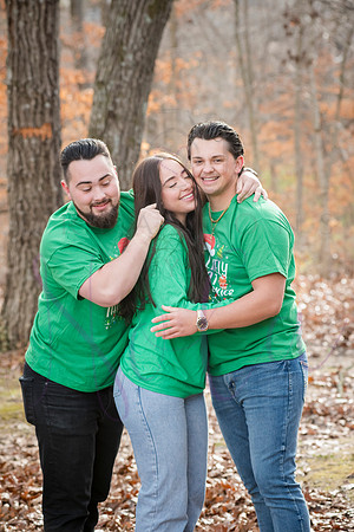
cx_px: 177
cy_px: 266
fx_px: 1549
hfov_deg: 13.0
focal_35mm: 105
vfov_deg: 19.5
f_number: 5.6
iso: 800
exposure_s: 1/320
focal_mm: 105
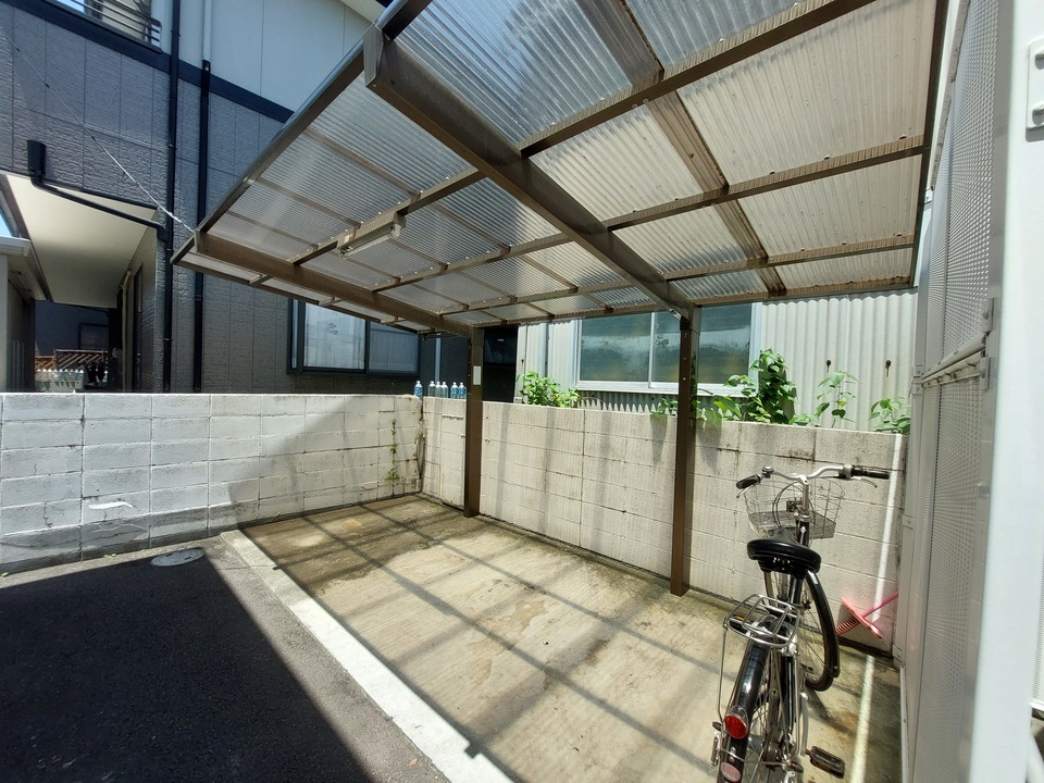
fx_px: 392
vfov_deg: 89.9
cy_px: 392
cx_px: 522
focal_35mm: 13
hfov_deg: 106.2
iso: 50
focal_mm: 1.74
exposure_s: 1/976
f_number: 2.2
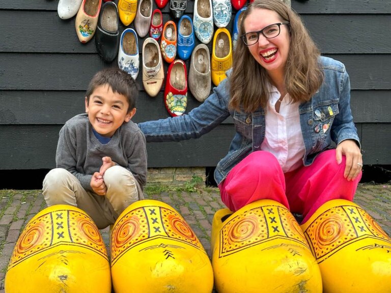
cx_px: 196
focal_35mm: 48
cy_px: 146
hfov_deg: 39.7
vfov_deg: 30.3
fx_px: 542
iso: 64
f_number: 1.8
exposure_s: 1/450
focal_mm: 6.86
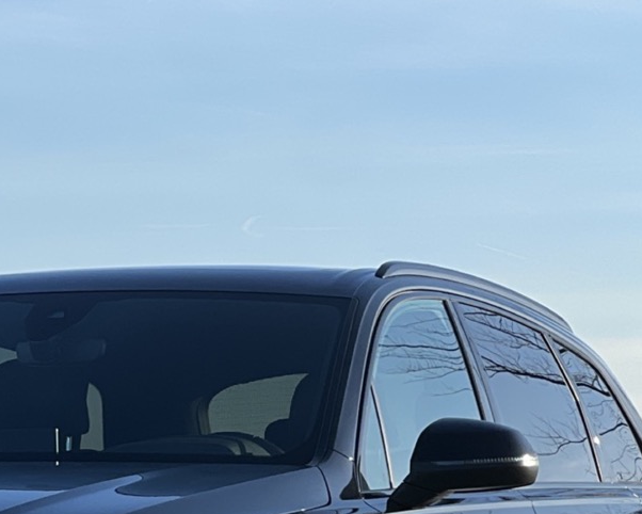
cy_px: 670
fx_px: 4733
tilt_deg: +0.1
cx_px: 53
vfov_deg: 6.2
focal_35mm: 249
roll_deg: -2.0
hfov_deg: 7.7
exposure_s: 1/513
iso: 32
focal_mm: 9
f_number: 2.8
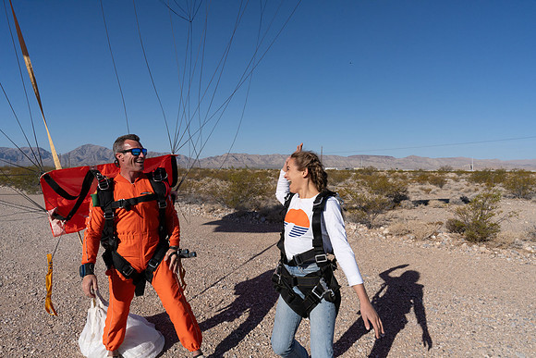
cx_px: 268
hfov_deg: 73.7
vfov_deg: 53.2
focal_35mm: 24
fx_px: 357
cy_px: 179
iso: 800
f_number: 13
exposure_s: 1/2000
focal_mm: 24
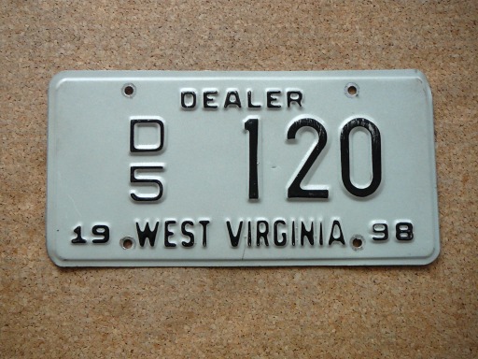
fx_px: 483
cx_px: 239
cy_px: 180
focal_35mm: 35
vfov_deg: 40.7
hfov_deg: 52.6
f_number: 2.8
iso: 160
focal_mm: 5.2
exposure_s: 1/30
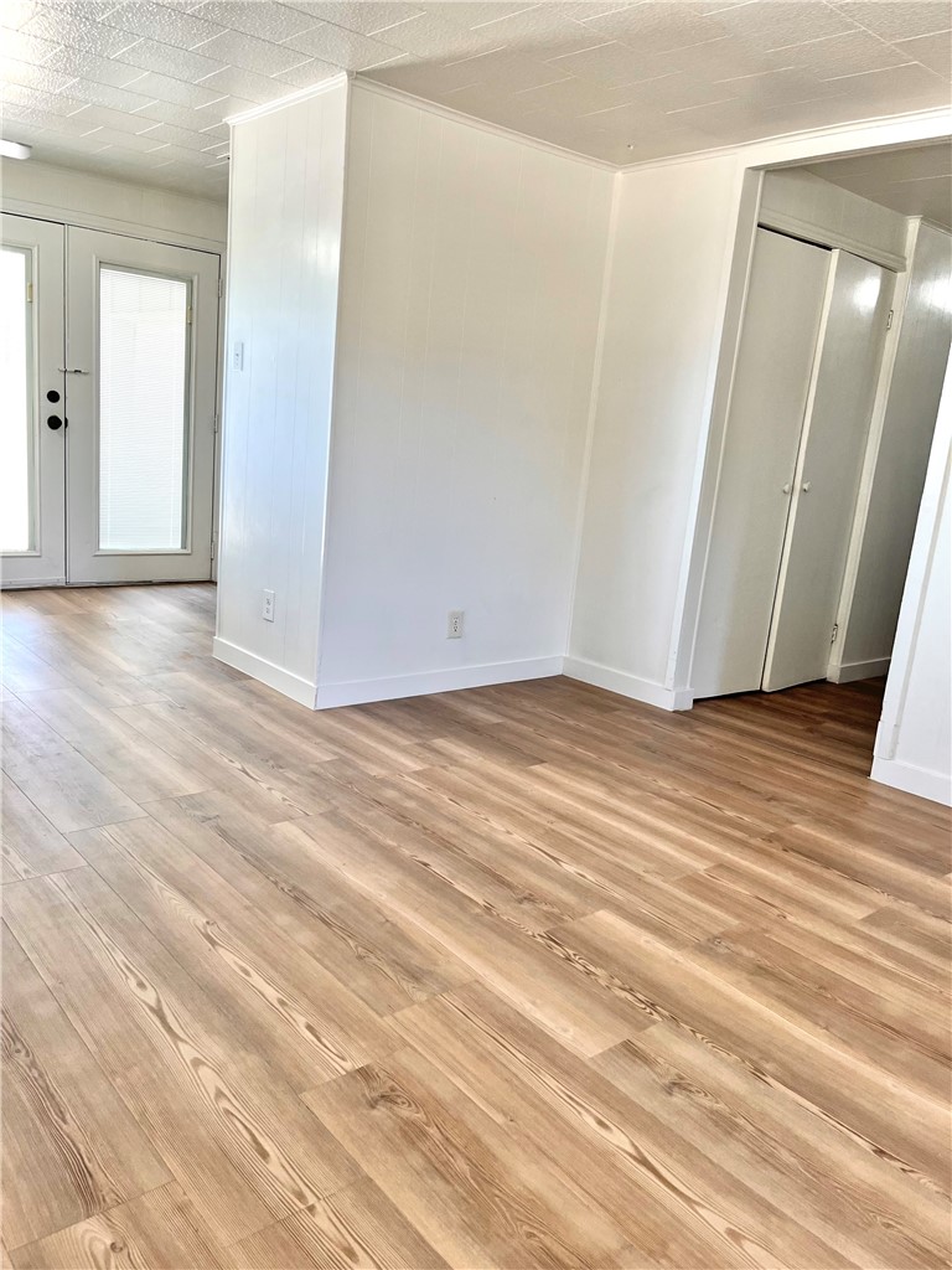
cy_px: 635
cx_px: 476
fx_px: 953
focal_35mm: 26
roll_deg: -5.4
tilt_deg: -13.4
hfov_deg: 53.1
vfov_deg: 67.3
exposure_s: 1/120
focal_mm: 5.1
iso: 80
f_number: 1.6
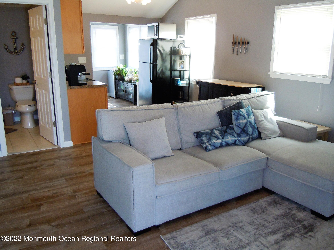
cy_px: 125
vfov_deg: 46.8
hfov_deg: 60.0
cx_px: 167
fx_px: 289
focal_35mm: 30
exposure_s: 1/60
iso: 400
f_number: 3.5
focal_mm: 5.4
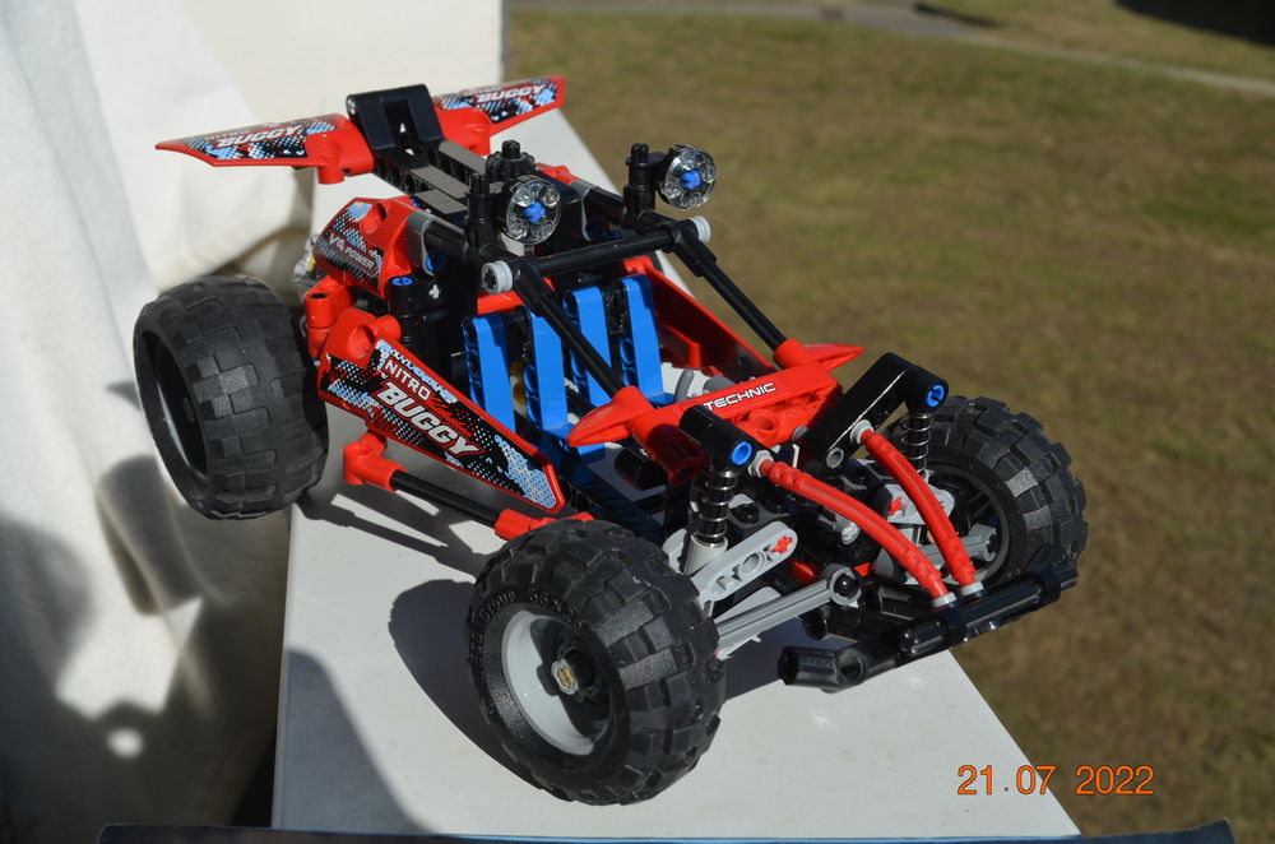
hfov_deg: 45.0
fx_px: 1537
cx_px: 638
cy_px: 422
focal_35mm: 44
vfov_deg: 30.7
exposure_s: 1/250
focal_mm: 29
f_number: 8
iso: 100
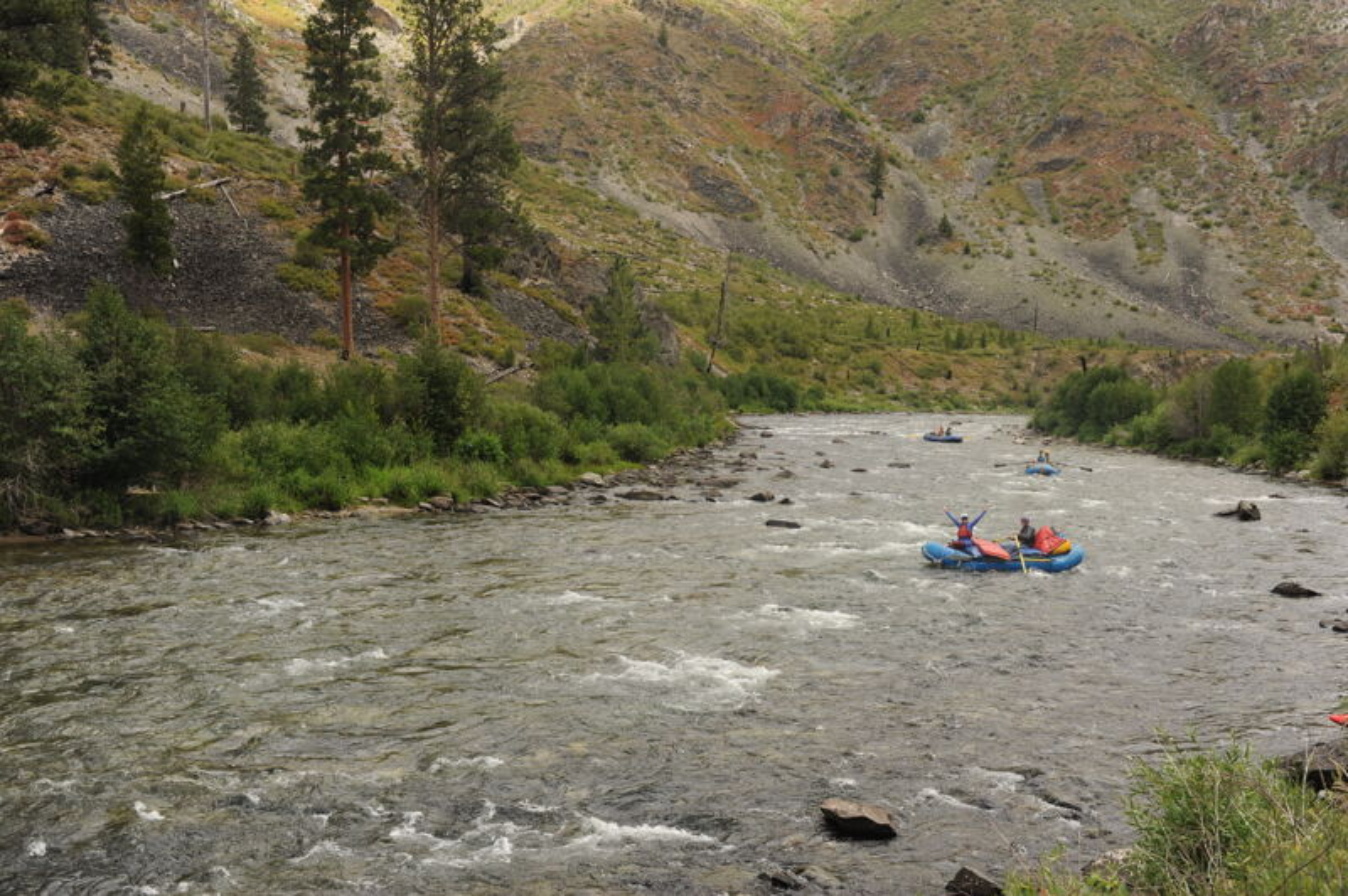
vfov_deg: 37.8
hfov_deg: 54.5
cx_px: 674
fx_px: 1309
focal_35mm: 35
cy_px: 448
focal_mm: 35
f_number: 8
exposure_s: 1/250
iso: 200
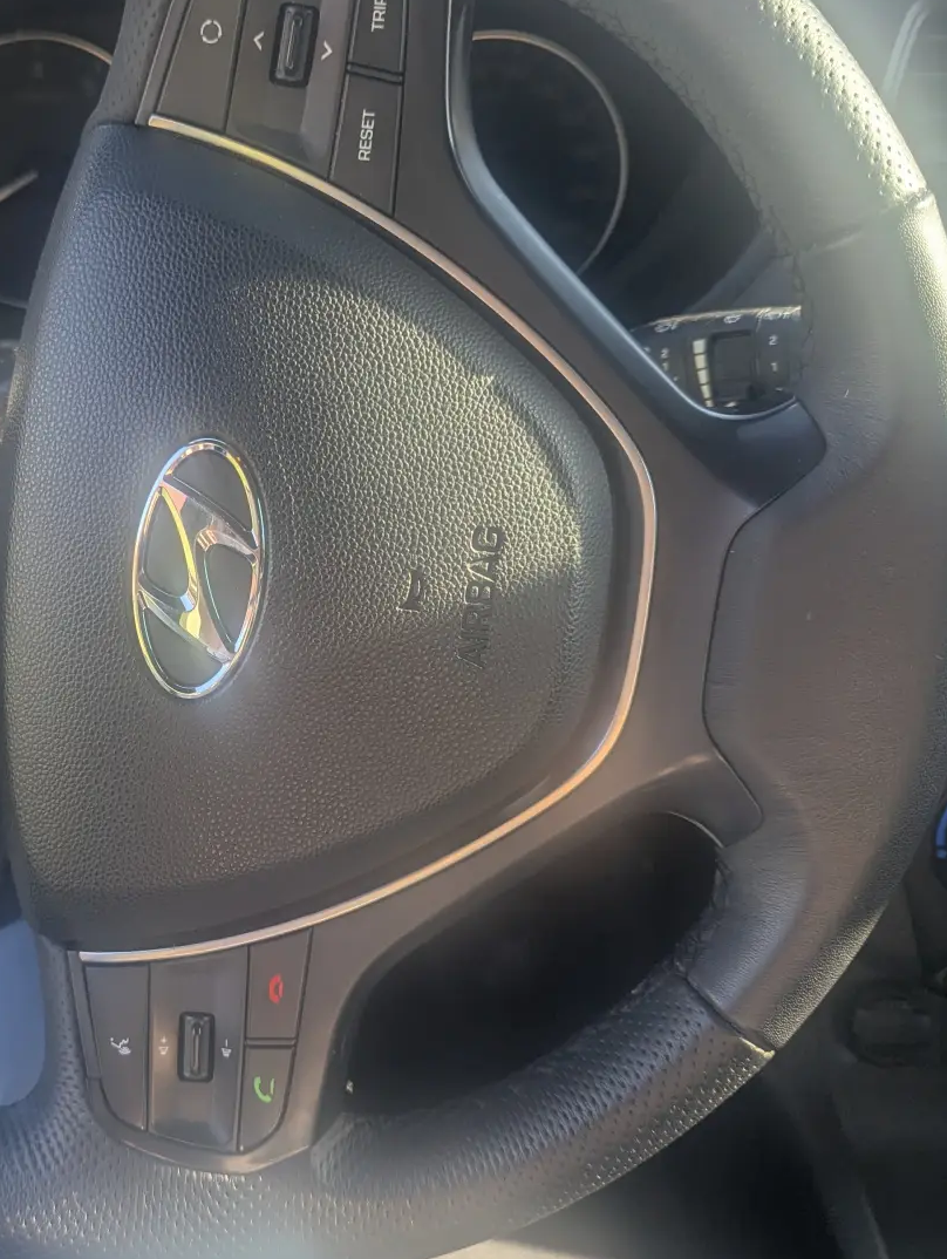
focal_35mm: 38
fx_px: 1383
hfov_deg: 36.8
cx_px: 220
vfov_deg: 48.9
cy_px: 574
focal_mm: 6.81
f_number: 1.85
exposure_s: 1/263
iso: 43
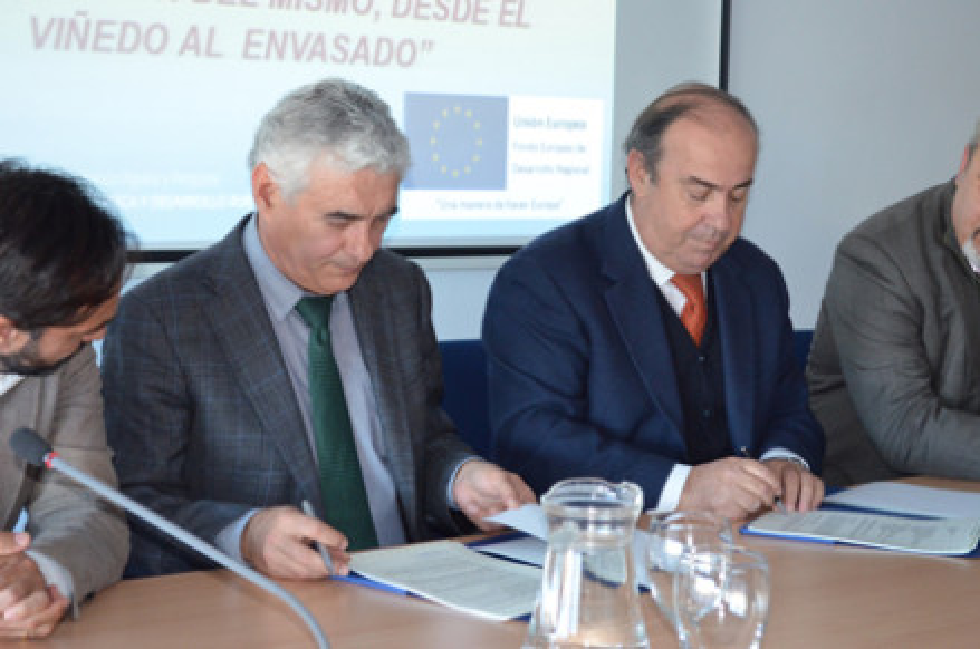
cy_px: 324
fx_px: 1875
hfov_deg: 29.3
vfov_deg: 19.7
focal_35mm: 69
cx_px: 490
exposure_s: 1/60
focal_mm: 46
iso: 2200
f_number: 5.3
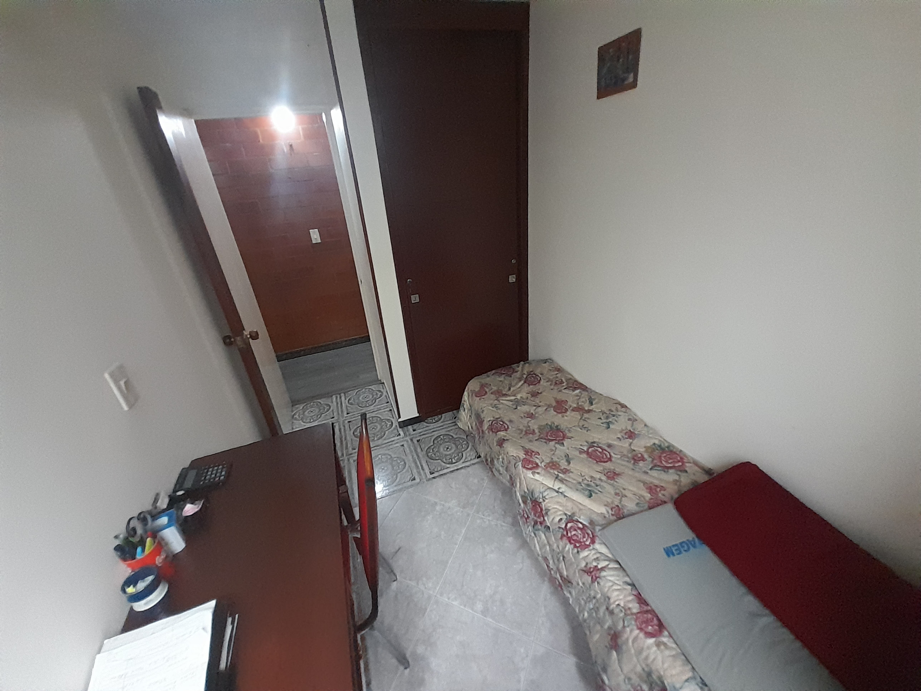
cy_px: 346
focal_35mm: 13
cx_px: 460
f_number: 2.2
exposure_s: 1/25
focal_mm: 1.13
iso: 400
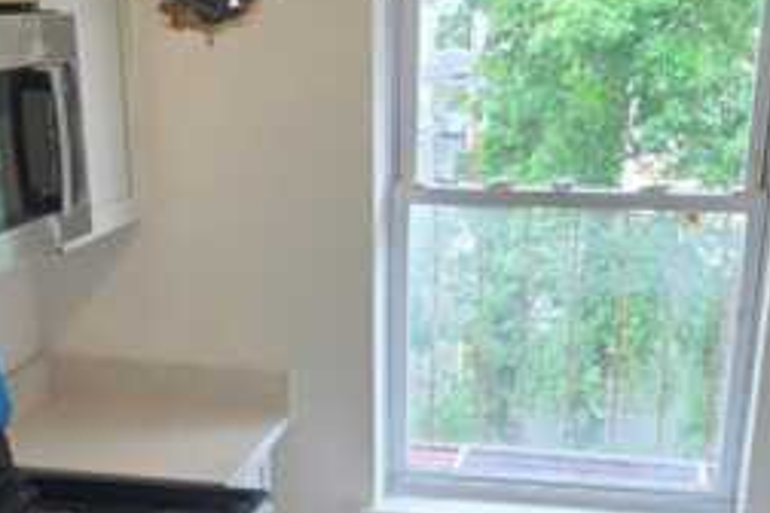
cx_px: 361
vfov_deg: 23.4
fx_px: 1176
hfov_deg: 36.2
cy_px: 540
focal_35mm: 55
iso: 64
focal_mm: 2.2
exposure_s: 1/120
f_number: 1.9
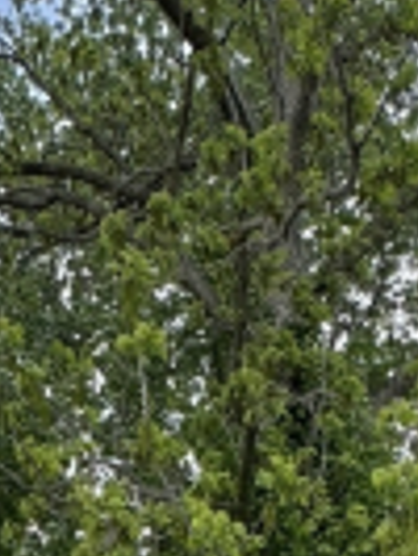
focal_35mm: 70
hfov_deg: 20.9
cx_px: 130
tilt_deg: -13.5
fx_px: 1125
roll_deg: -4.2
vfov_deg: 19.7
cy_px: 1022
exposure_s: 1/831
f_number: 2.2
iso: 50
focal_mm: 2.22
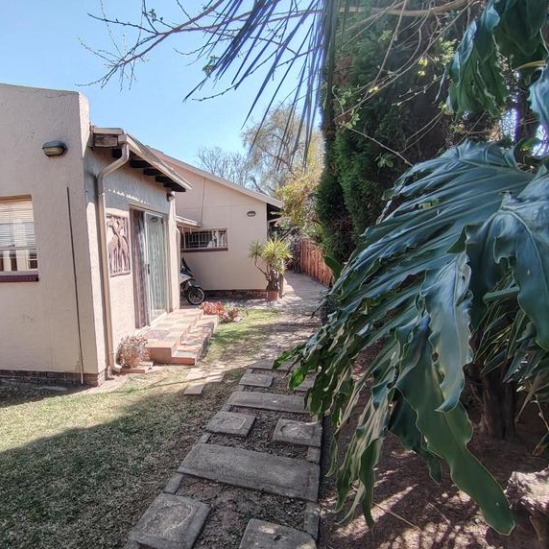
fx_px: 377
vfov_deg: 72.1
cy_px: 284
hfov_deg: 69.5
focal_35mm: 21
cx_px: 172
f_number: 2.2
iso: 100
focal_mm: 1.42
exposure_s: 1/301
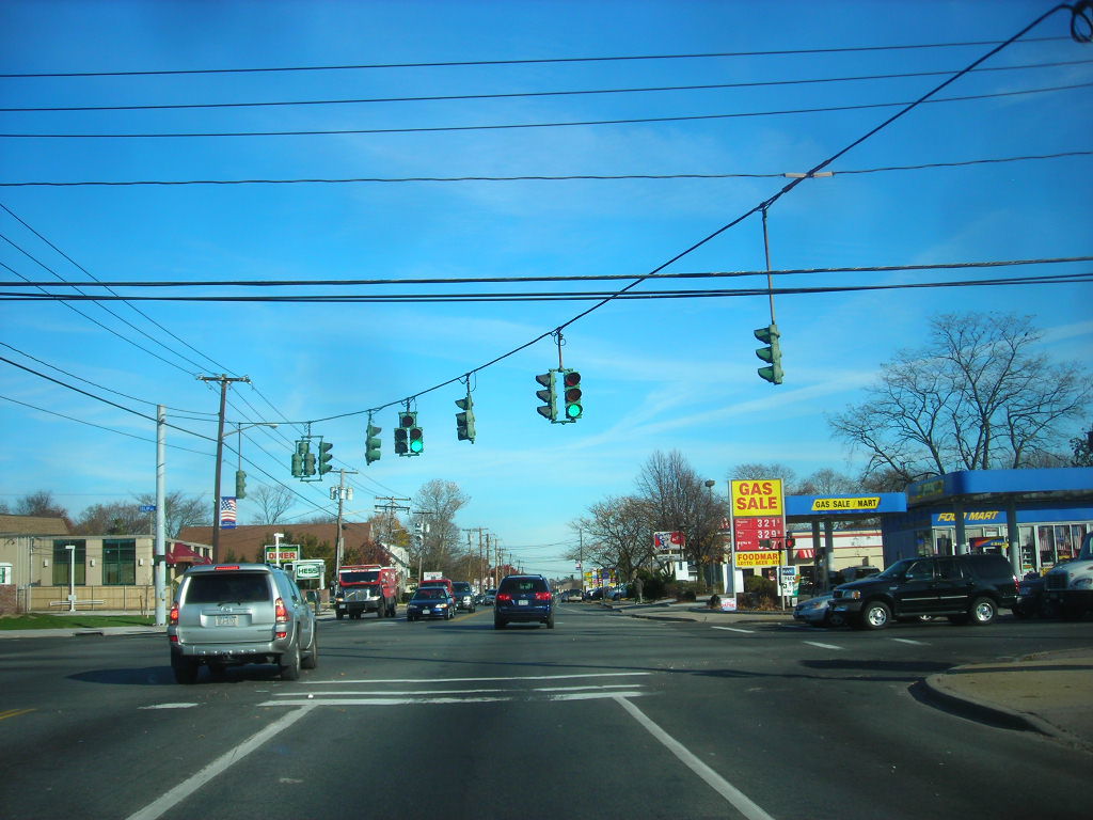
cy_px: 410
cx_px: 546
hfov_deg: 49.0
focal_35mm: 38
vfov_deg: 37.7
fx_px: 1200
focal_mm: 6.3
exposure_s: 1/516
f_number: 3.2
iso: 50
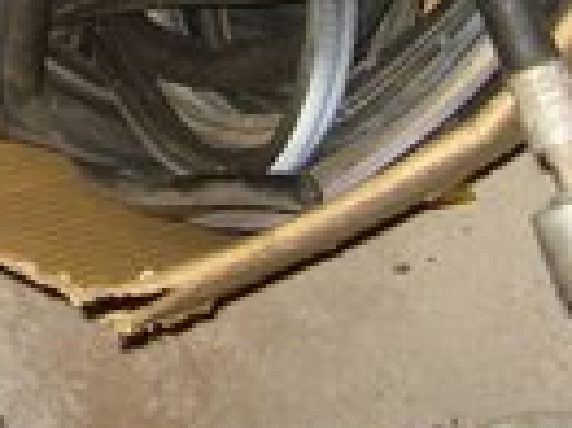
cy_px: -183
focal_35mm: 107
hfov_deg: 17.7
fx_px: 1766
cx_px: -83
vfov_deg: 13.2
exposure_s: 1/30
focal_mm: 7.4
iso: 100
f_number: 2.8
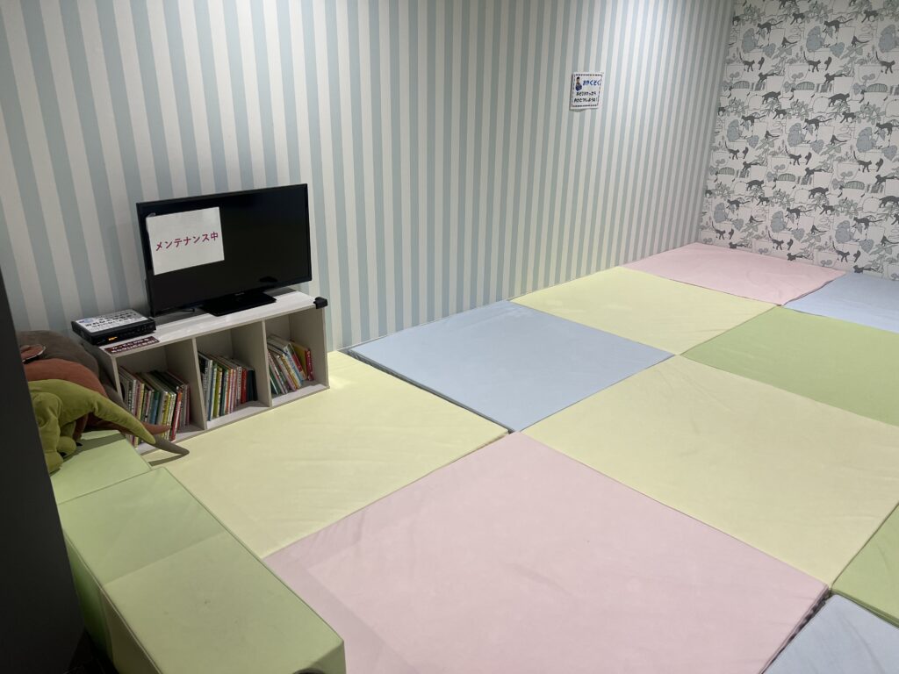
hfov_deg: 67.3
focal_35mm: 26
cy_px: 337
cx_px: 450
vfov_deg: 53.1
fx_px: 675
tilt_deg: -21.5
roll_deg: -1.3
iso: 125
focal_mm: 5.7
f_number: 1.5
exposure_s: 1/120
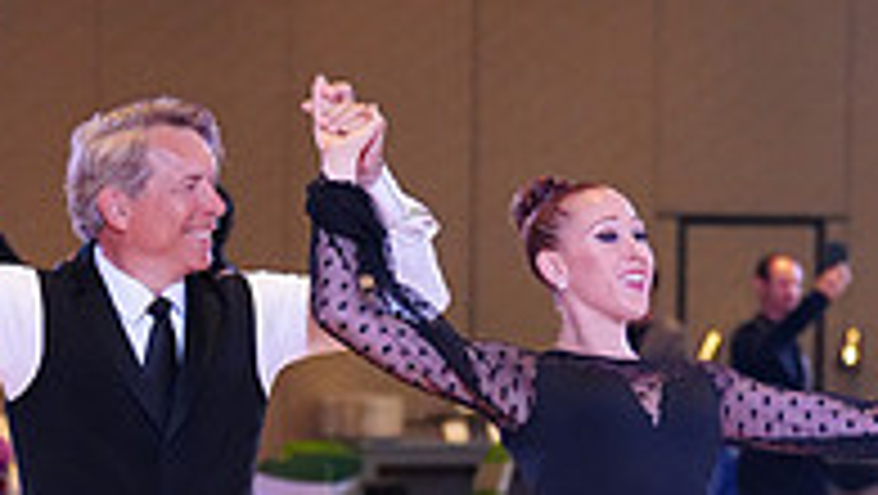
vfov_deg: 5.2
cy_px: 724
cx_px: 299
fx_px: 5382
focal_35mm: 231
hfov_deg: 9.3
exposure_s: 1/400
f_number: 2.8
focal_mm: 74
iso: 5000
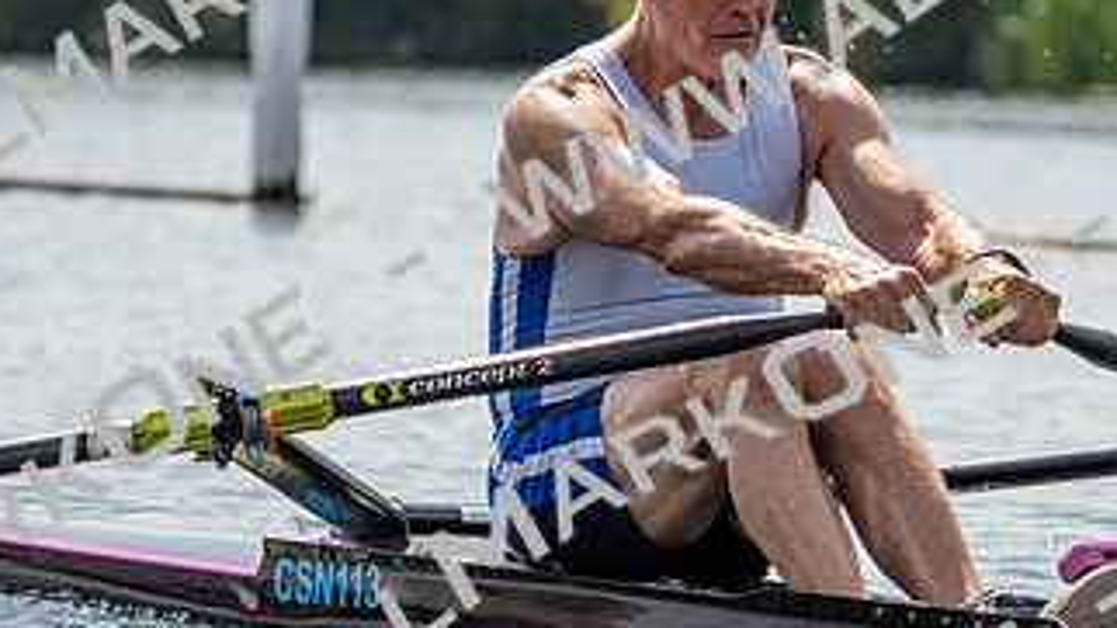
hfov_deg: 5.7
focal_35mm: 377
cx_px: 912
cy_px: 248
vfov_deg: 3.2
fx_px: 11164
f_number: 5.6
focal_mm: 200
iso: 200
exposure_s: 1/1600
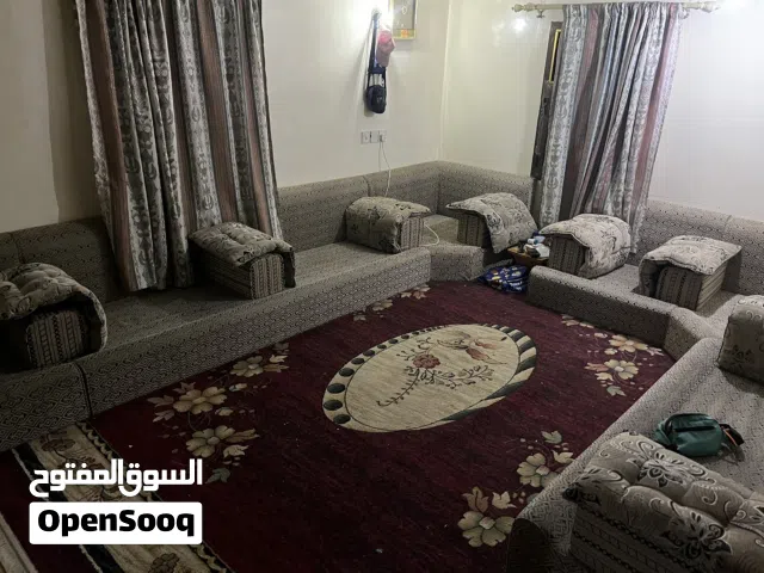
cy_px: 286
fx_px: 574
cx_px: 382
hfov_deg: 67.3
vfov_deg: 53.1
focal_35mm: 26
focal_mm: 5.1
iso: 500
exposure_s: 1/25
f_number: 1.6
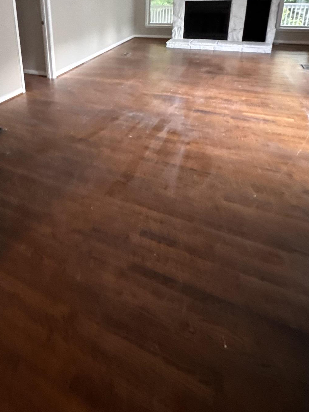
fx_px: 286
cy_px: 80
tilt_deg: -18.3
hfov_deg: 55.0
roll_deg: +1.2
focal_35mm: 24
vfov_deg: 64.9
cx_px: 91
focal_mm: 2.22
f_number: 2.2
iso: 1250
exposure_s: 1/51
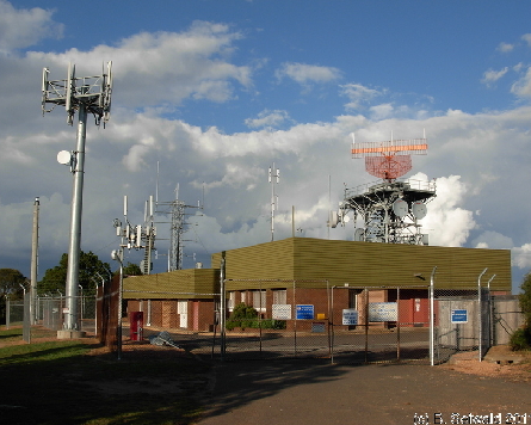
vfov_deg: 37.3
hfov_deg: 45.8
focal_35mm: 40
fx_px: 629
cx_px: 249
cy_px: 212
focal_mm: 6.3
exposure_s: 1/745
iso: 79
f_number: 4.9
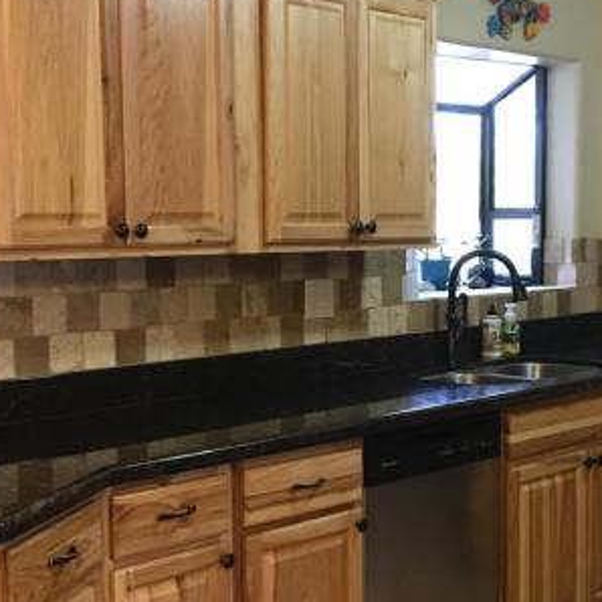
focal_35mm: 66
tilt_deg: -5.3
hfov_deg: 26.0
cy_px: 360
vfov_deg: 26.1
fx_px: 1299
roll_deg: -1.2
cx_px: 396
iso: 80
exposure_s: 1/8
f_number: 2.2
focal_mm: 4.15
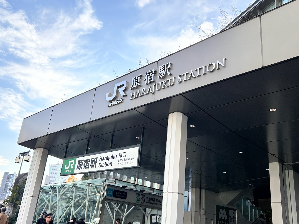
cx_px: 147
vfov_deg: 42.9
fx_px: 285
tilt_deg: +20.0
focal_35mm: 33
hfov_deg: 55.4
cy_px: 122
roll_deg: -5.3
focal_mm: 5.7
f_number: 1.5
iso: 50
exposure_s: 1/2513
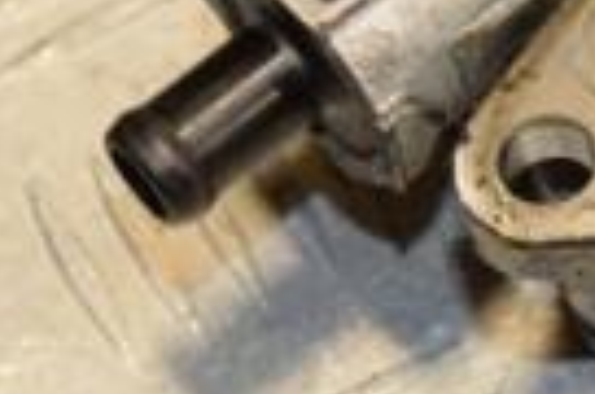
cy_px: -219
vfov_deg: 3.9
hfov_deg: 5.9
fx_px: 5689
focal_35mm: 345
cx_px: 984
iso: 800
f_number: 7.1
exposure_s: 1/200
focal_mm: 52
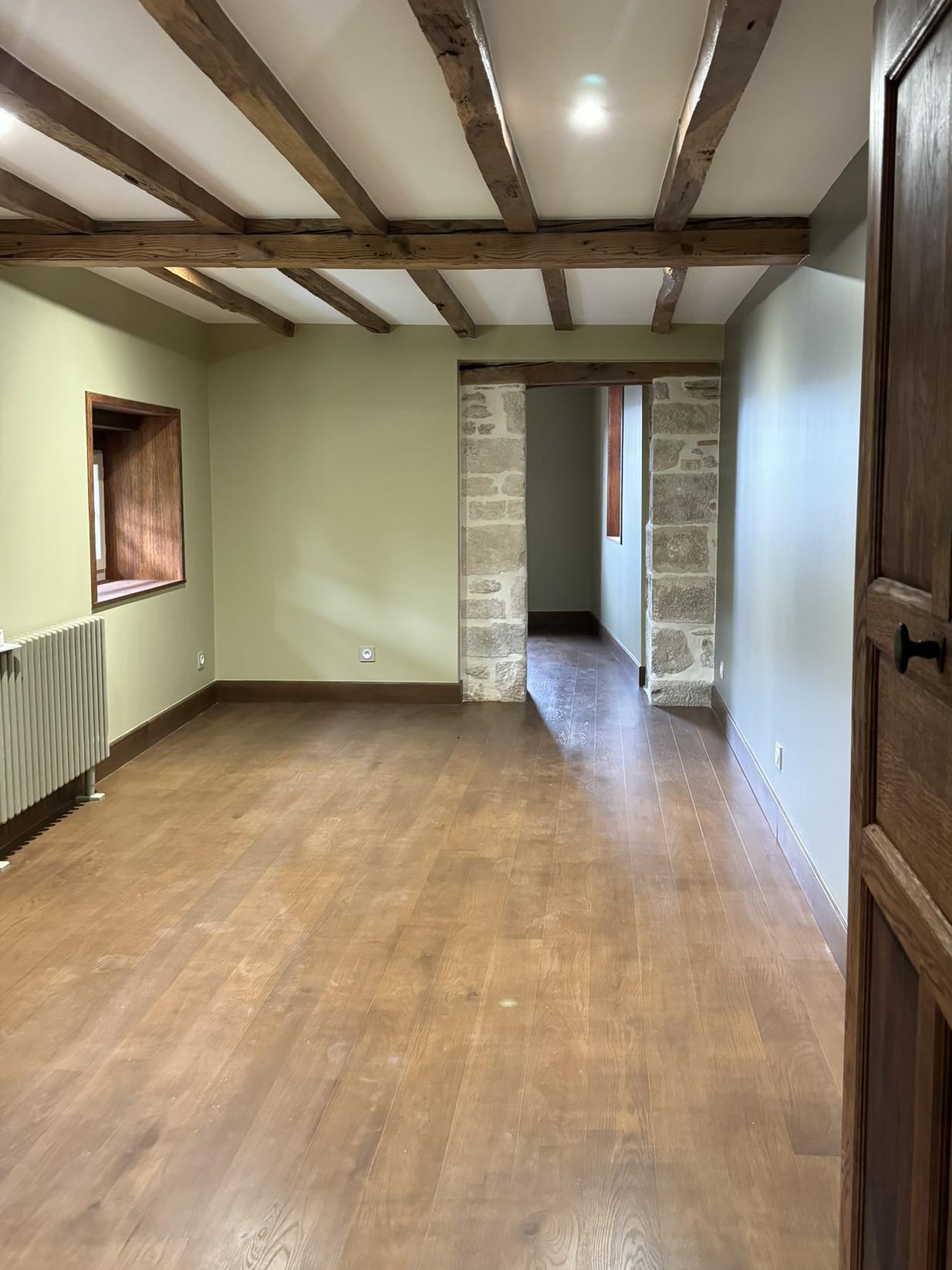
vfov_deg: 63.3
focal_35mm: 28
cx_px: 549
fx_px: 1027
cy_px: 562
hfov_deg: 49.6
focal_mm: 6.76
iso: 640
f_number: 1.78
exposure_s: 1/50
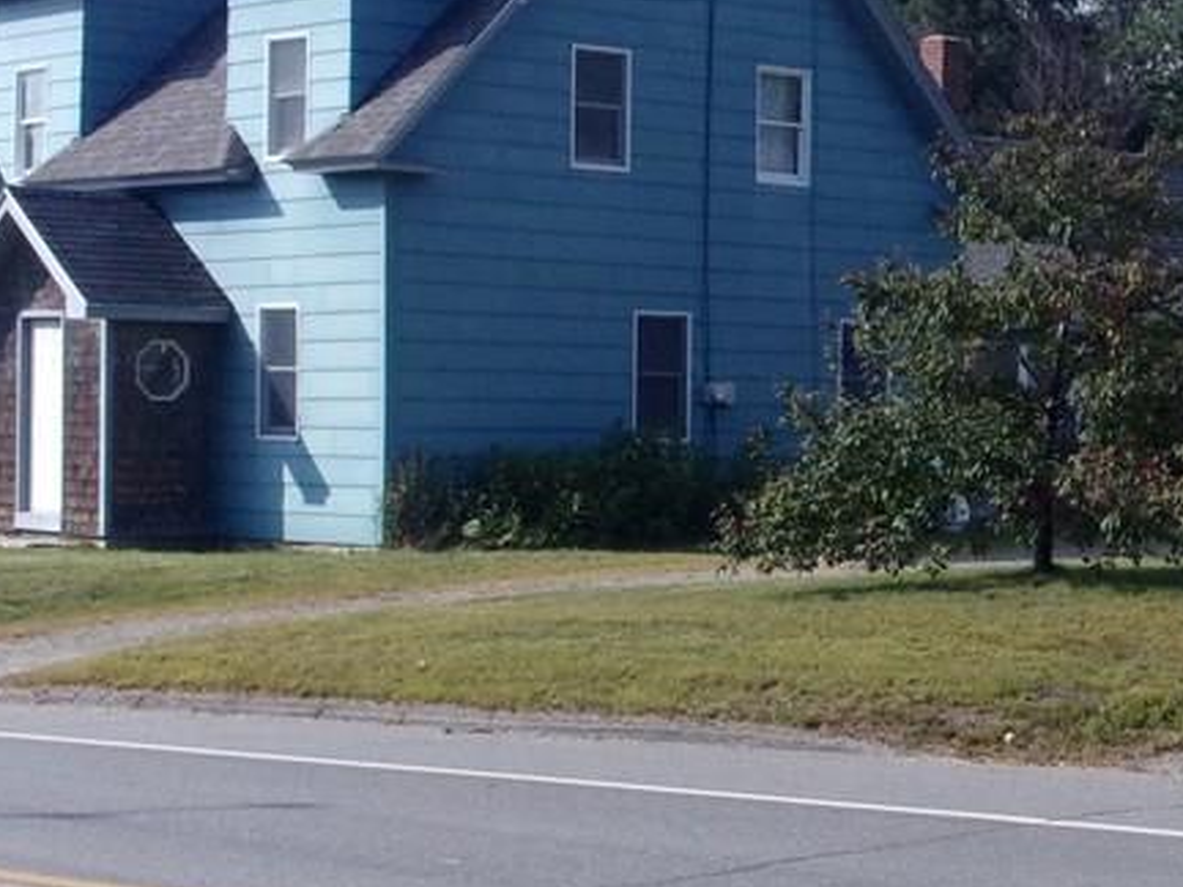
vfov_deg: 14.5
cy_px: 416
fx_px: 3486
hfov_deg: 18.7
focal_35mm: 102
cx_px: 1213
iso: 200
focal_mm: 7.8
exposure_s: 1/160
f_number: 12.5
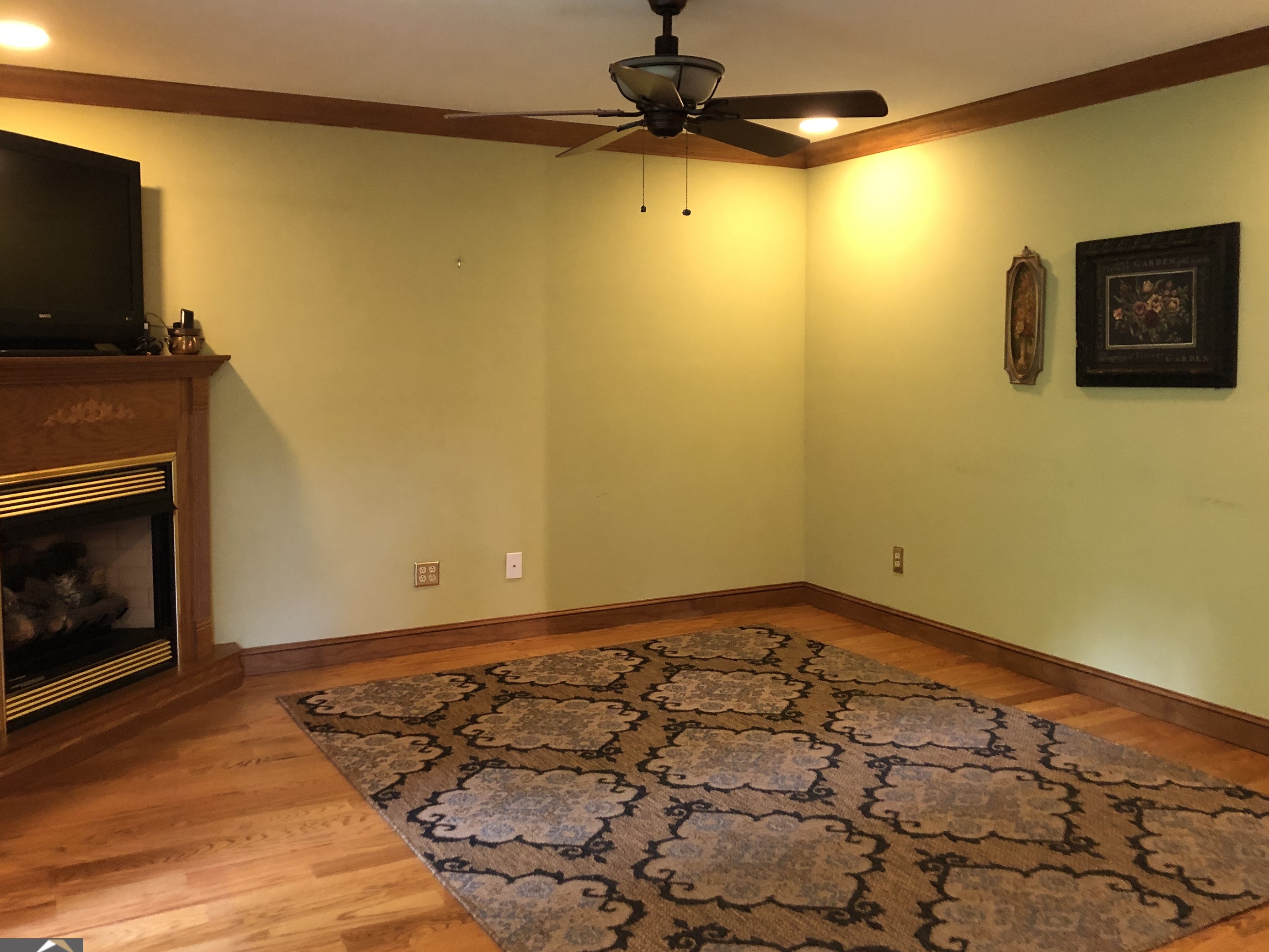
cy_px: 464
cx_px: 628
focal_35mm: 31
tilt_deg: -5.4
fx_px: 1136
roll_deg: +0.3
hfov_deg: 58.4
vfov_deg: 45.4
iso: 100
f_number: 1.8
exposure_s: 1/11
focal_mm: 3.99
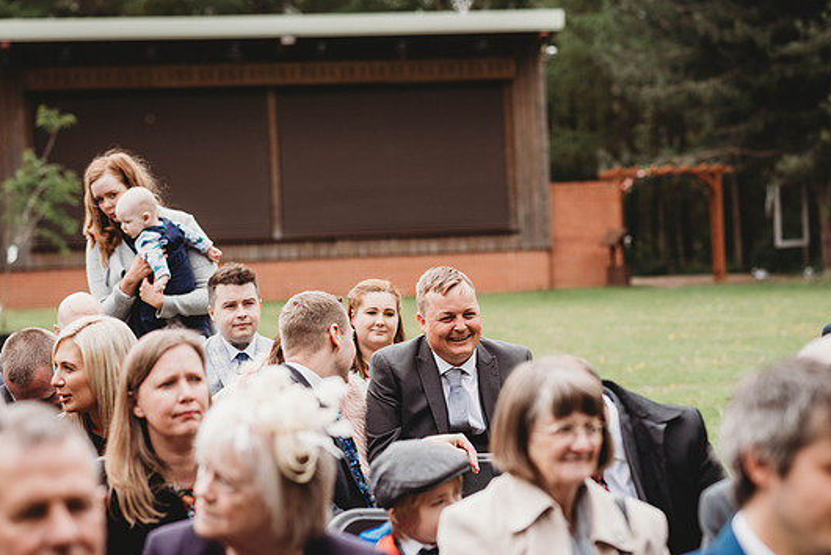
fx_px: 2148
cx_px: 439
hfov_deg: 21.9
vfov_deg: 14.7
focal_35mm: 93
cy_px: 299
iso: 200
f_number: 2.8
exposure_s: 1/2500
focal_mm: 85
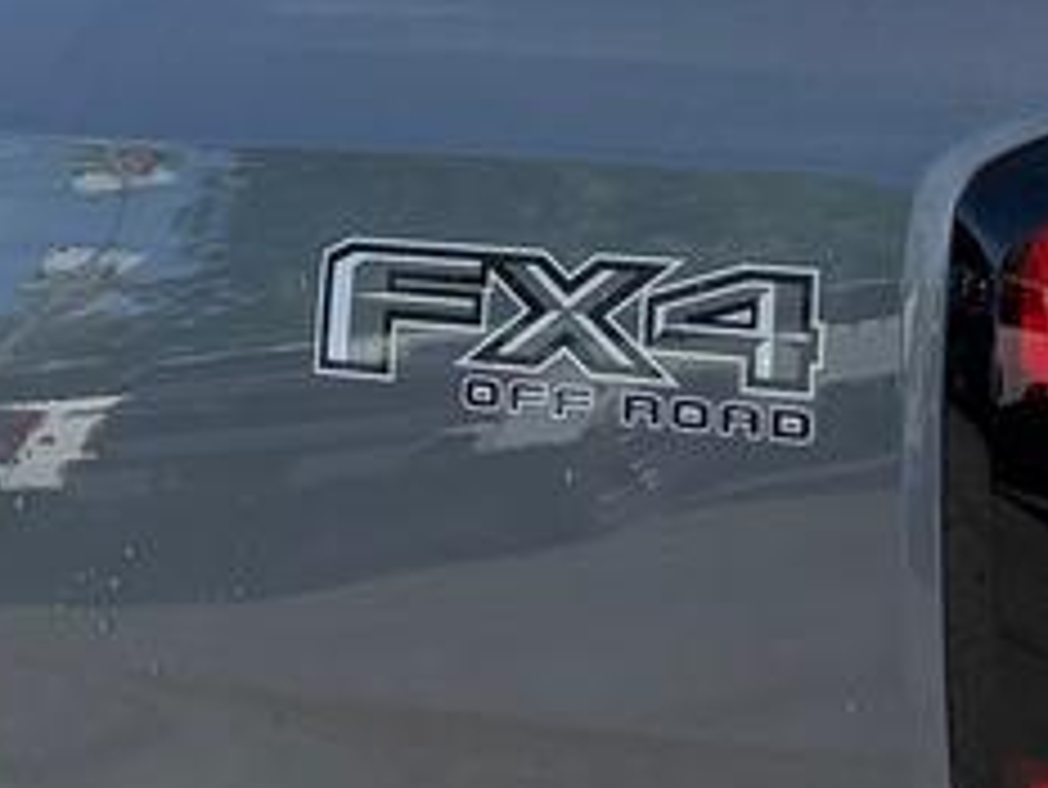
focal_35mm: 143
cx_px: -274
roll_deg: +2.6
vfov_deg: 10.4
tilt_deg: -4.8
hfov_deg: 13.4
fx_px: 4332
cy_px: 171
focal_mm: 5.96
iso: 50
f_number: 1.6
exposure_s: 1/1799
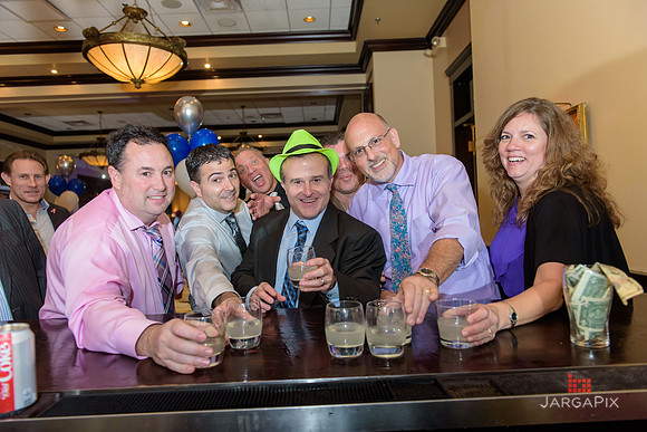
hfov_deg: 73.7
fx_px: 431
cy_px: 216
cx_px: 324
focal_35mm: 24
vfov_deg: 53.2
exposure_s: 1/125
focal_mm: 24
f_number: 3.2
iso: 1600
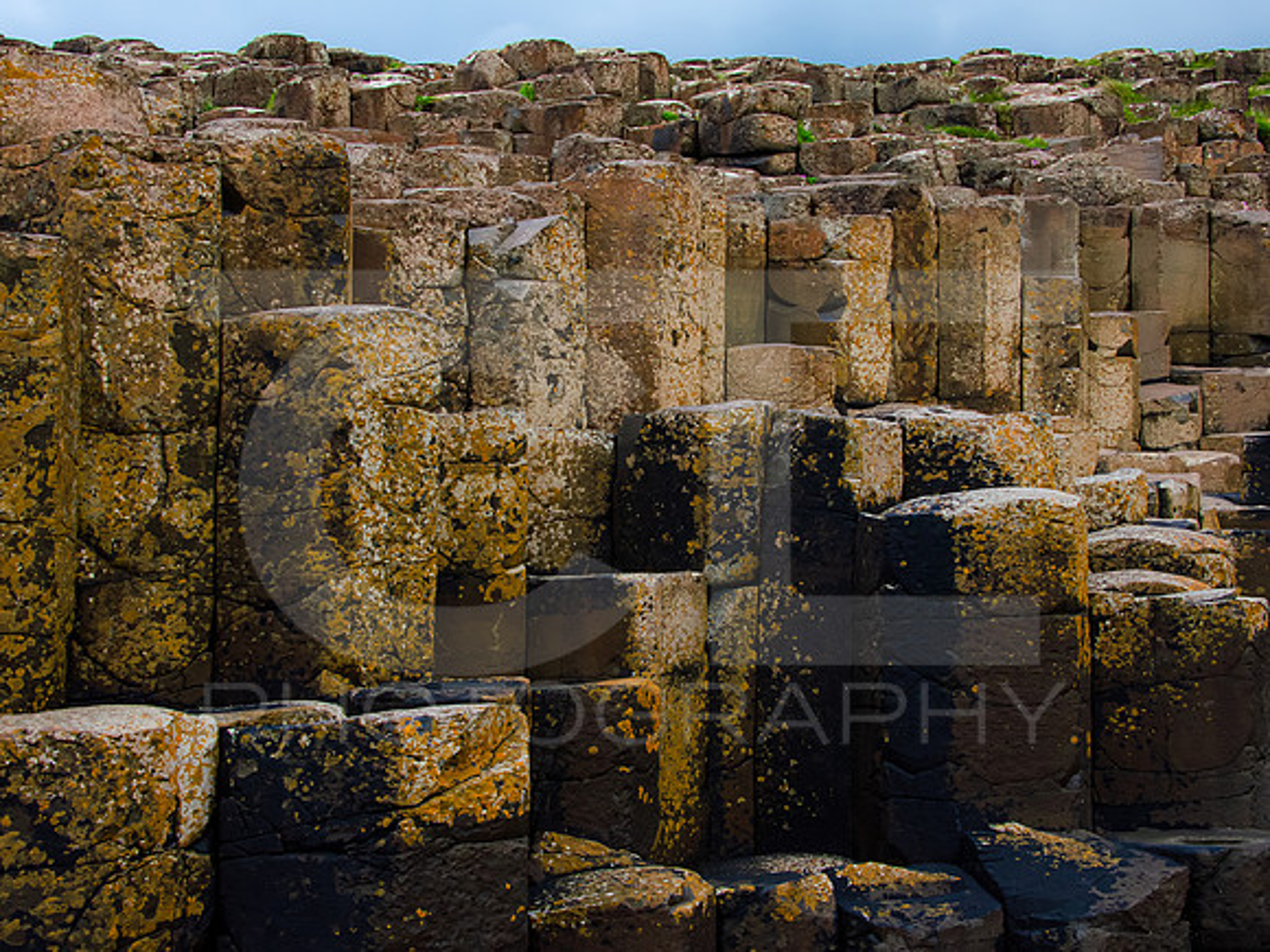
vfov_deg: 23.7
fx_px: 2272
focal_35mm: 62
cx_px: 635
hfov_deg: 31.2
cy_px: 476
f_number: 18
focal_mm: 38
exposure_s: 1/250
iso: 500
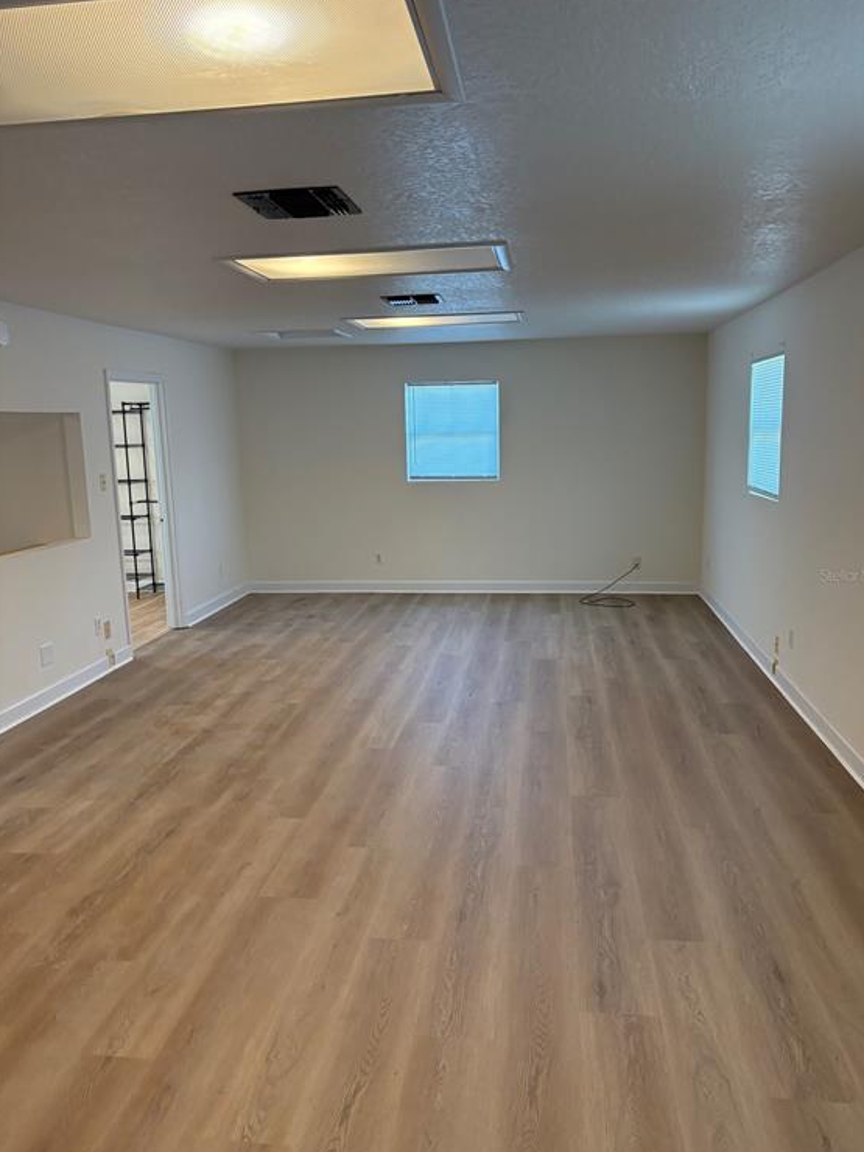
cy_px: 574
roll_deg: +0.3
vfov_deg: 65.3
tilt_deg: -8.4
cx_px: 442
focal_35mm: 27
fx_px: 899
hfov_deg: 51.3
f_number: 1.6
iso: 200
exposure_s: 1/120
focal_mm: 5.96
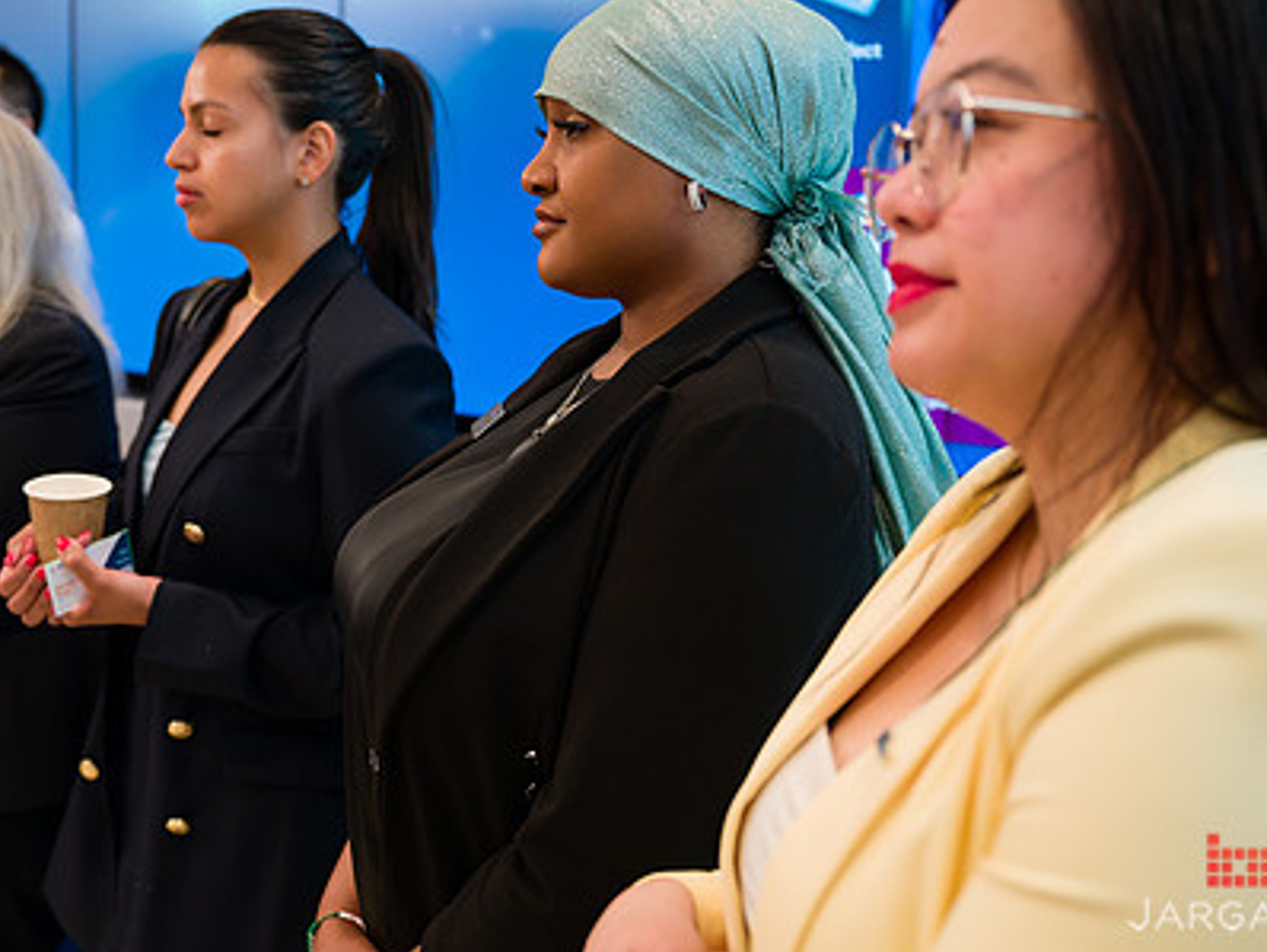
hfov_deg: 38.7
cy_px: 385
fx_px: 1795
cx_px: 509
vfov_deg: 29.6
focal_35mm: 49
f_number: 3.2
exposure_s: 1/200
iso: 400
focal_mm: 35
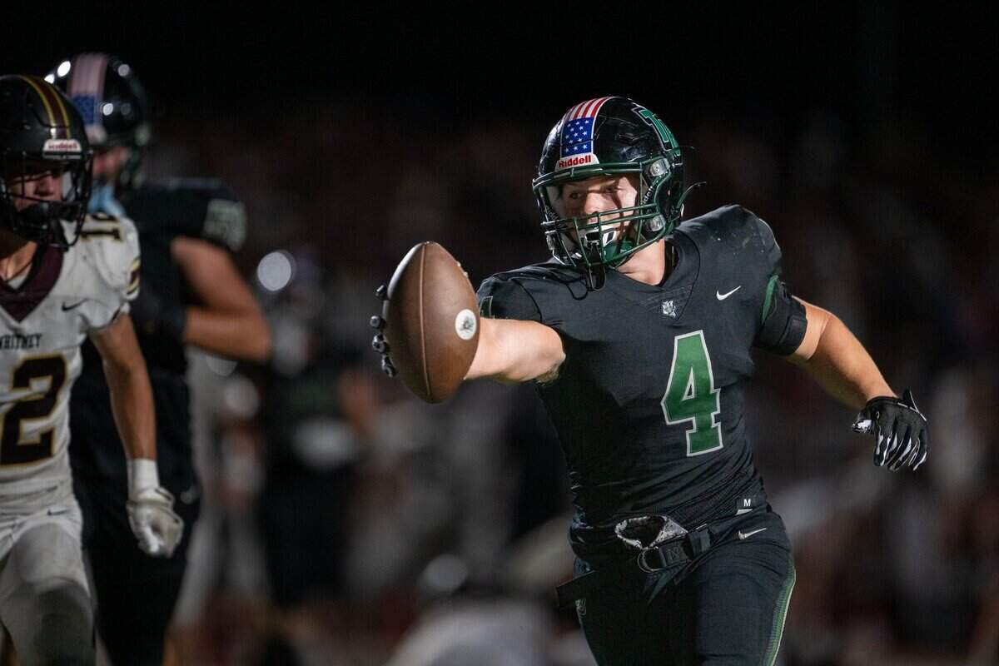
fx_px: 11099
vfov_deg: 3.4
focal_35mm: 400
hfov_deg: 5.2
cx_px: 500
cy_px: 333
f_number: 2.8
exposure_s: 1/800
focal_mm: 400
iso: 3200
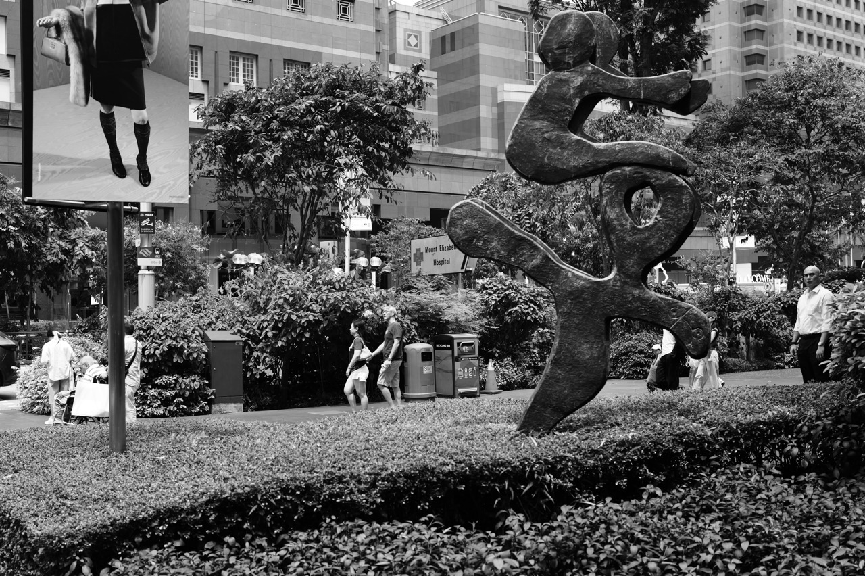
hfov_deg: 45.5
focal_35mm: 43
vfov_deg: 31.2
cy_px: 288
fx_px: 1033
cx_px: 432
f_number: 4.5
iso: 100
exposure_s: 1/200
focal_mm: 43
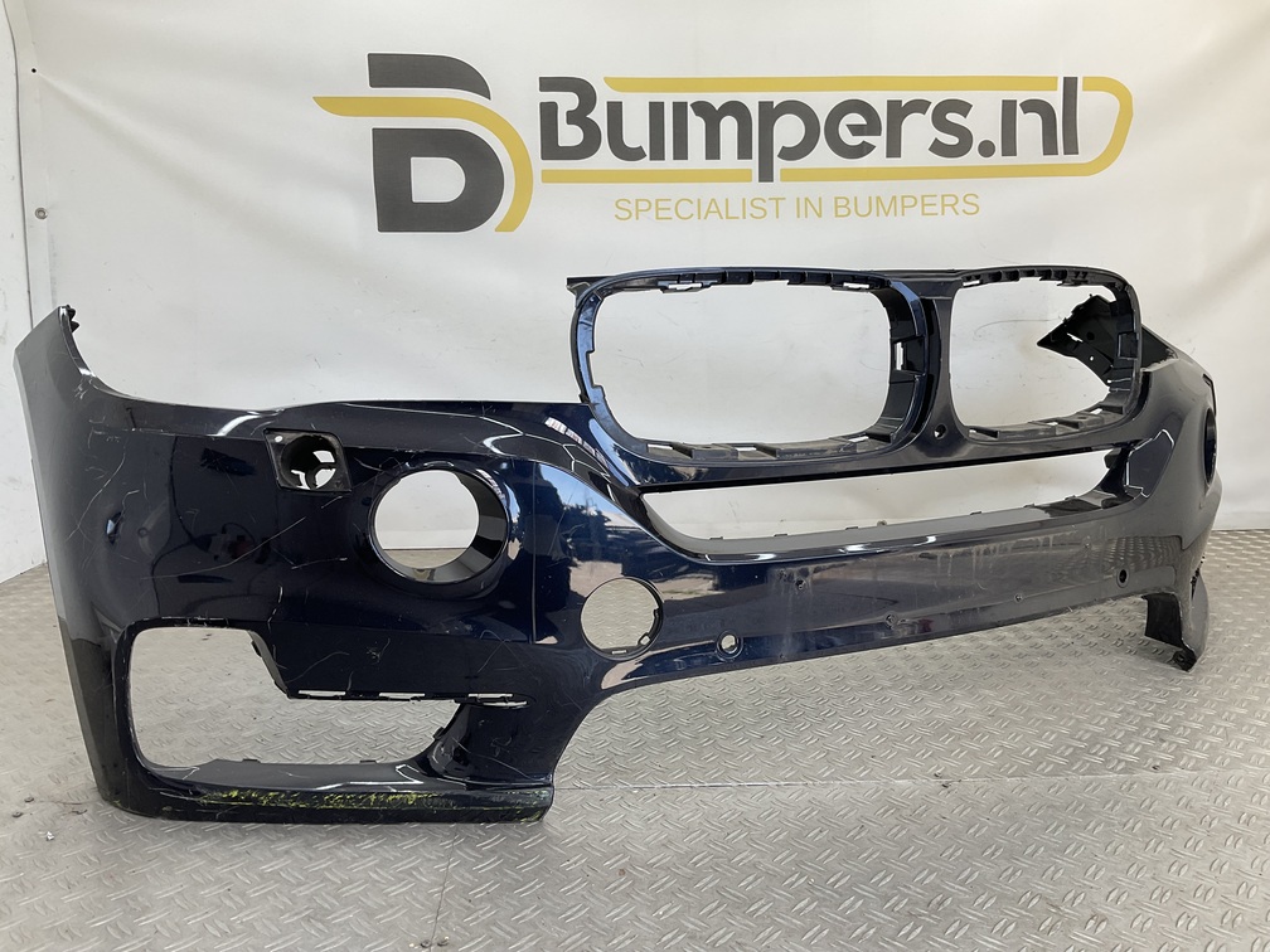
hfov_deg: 61.7
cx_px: 635
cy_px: 476
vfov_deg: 48.2
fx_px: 1064
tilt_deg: -11.1
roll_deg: +0.0
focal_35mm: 29
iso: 16
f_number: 1.8
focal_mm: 3
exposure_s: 1/167
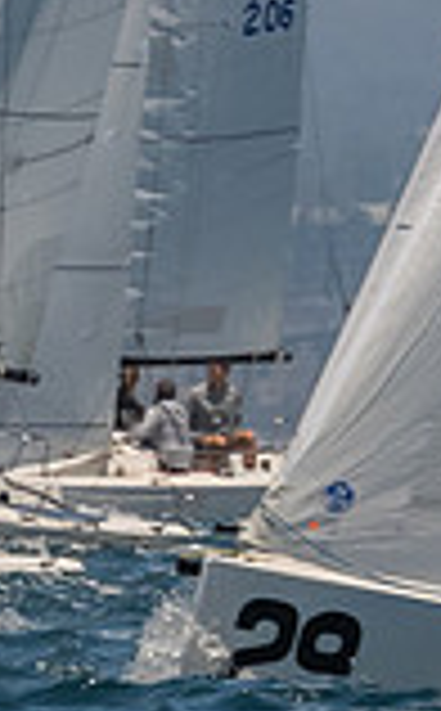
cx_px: 455
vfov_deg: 1.5
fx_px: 26451
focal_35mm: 1368
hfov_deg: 1.0
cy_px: -194
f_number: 9
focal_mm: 145
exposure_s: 1/1000
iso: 640
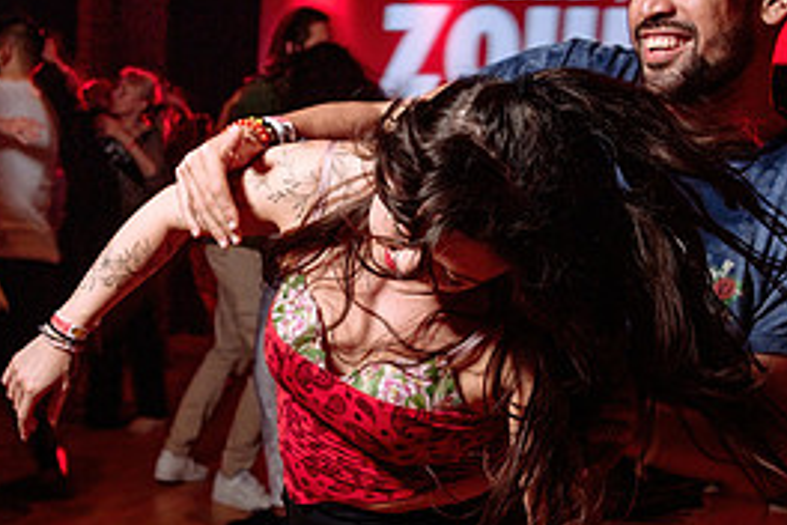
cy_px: 332
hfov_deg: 33.8
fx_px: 1290
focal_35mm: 59
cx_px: 295
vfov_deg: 22.9
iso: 1000
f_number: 3.5
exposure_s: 1/40
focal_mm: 24
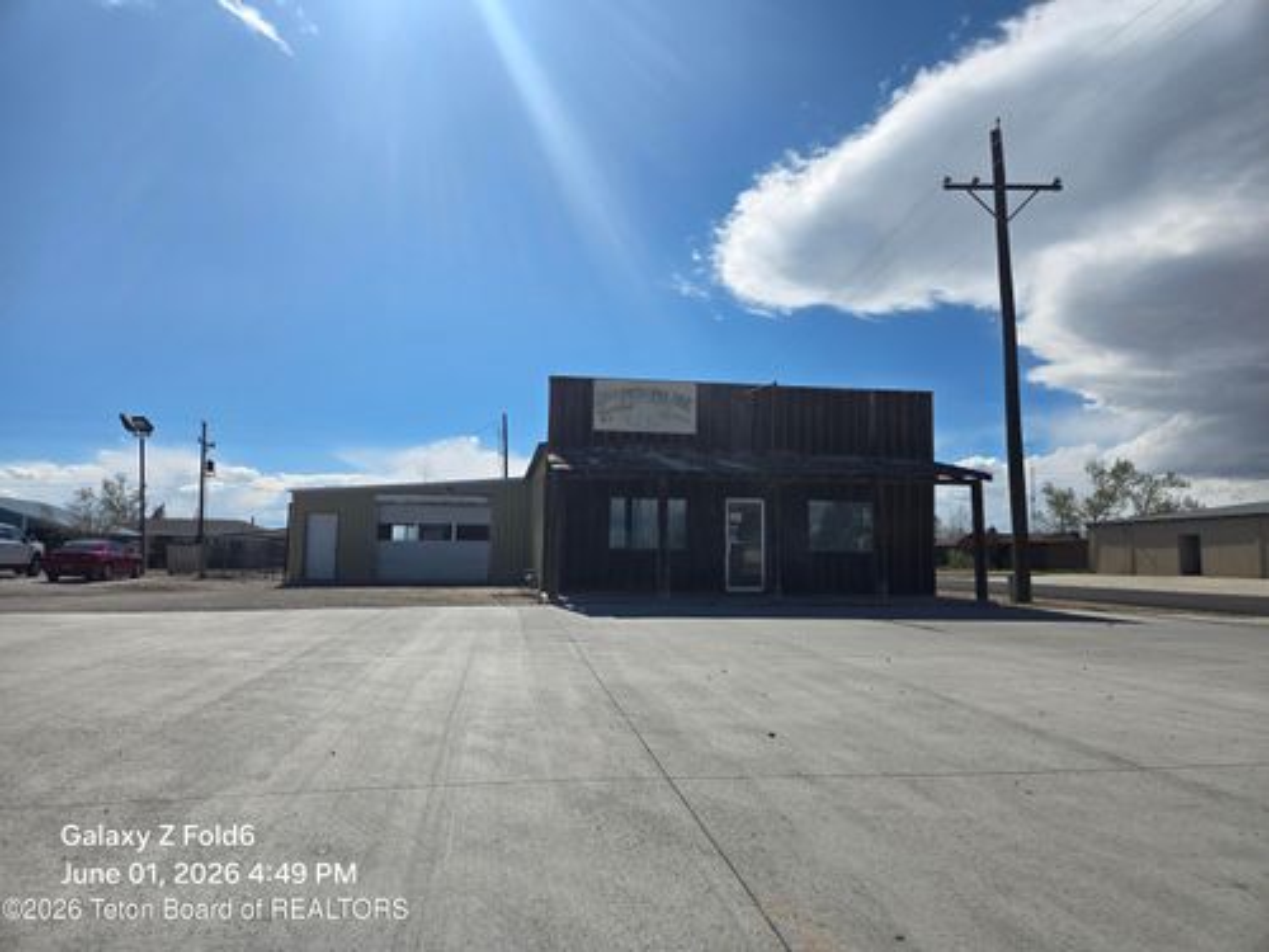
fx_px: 843
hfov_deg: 73.9
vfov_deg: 58.9
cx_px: 634
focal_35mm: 23
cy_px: 476
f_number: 1.8
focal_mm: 5.4
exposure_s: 1/3647
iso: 25
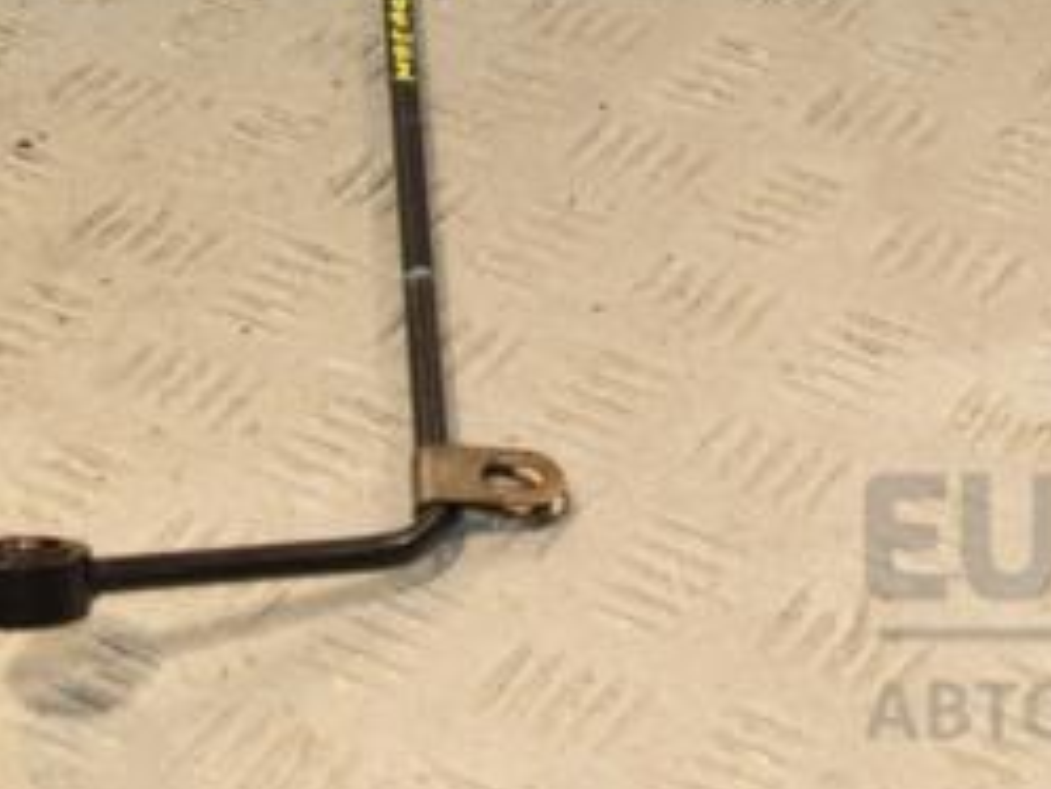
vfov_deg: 11.1
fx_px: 4010
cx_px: 785
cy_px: -25
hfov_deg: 14.9
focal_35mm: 132
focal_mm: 38
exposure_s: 1/200
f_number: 8
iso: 800
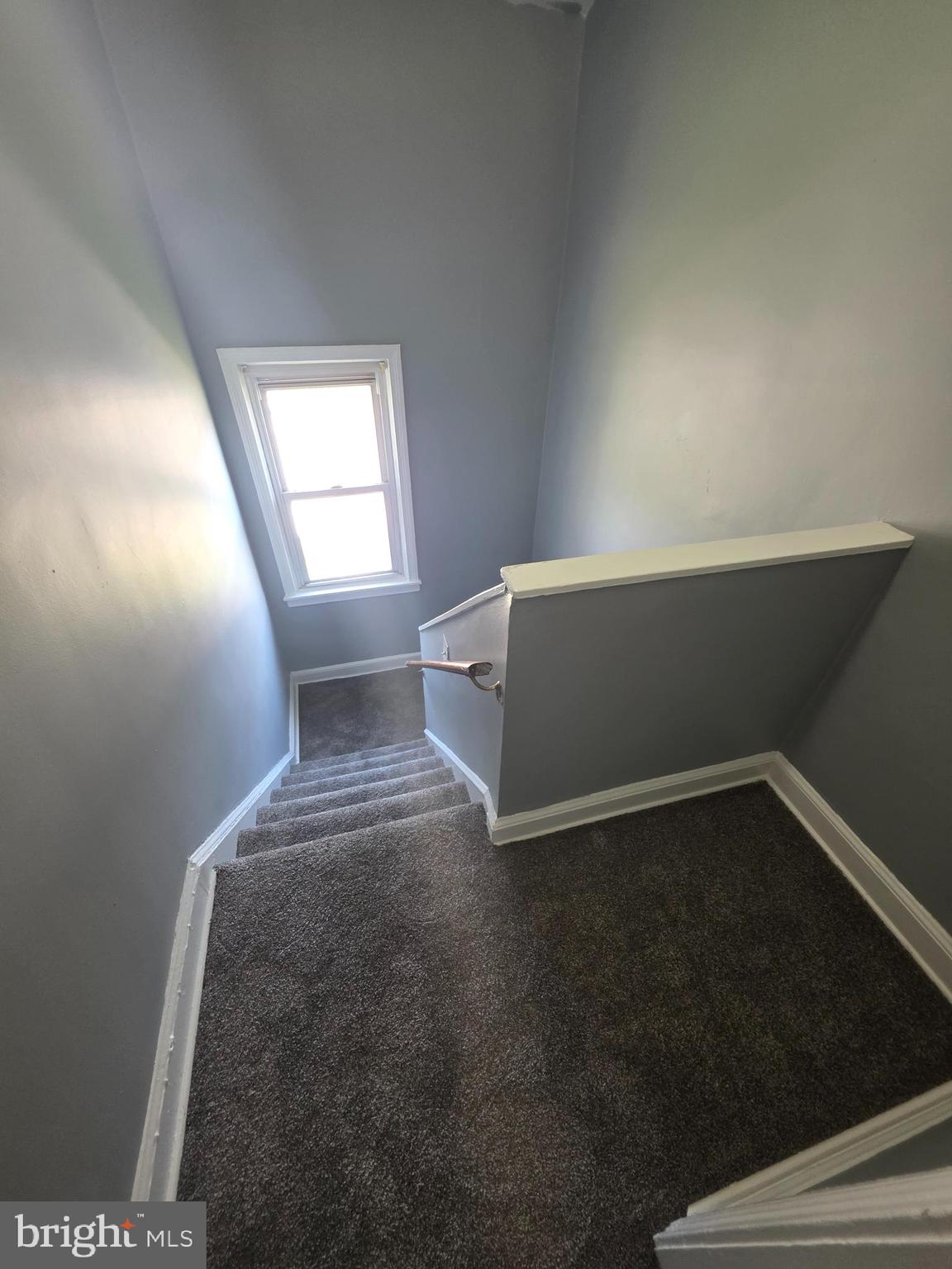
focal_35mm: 13
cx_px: 476
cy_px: 634
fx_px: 477
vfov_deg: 106.2
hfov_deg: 89.9
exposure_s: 1/60
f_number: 1.9
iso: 160
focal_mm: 2.2
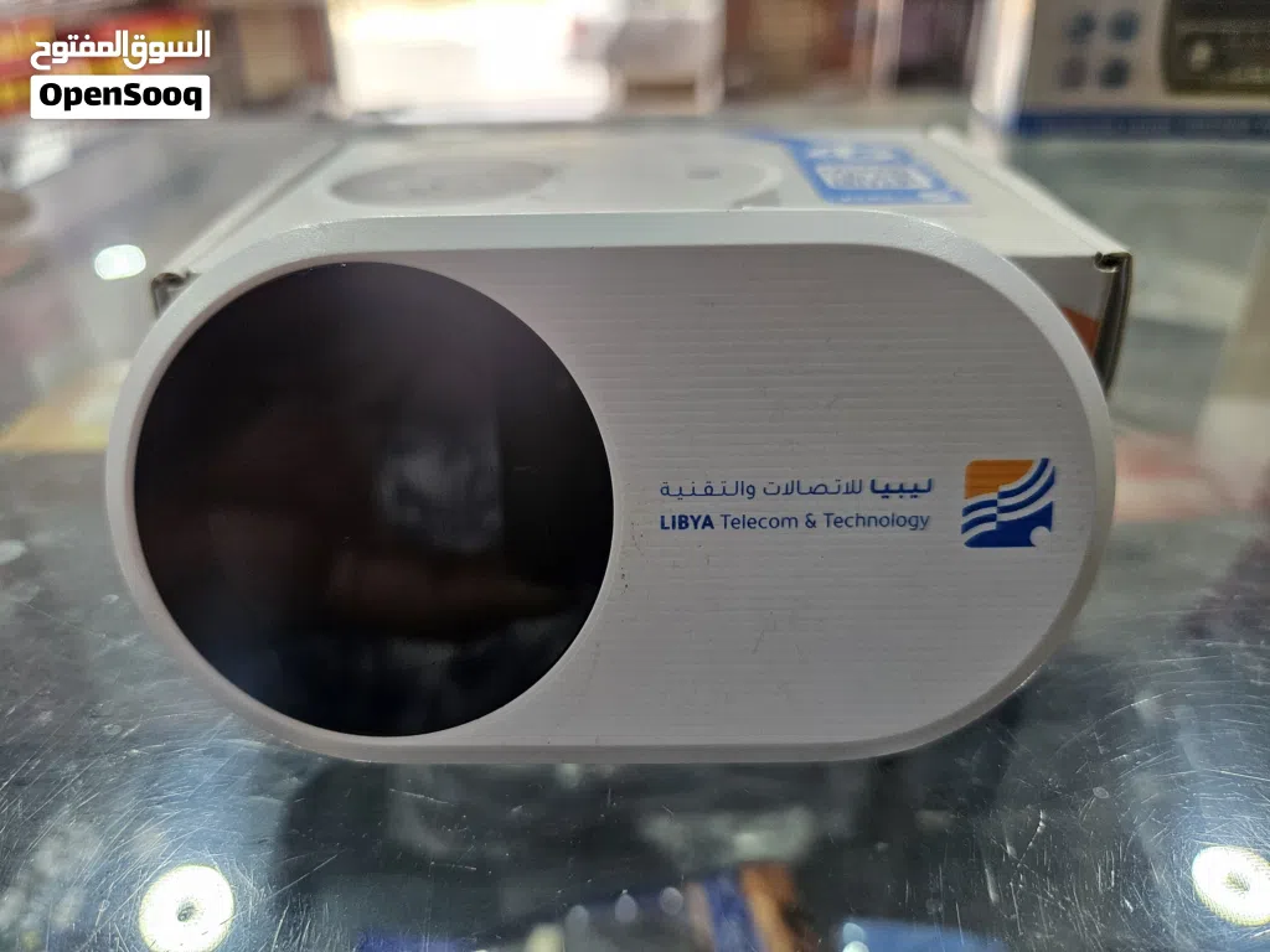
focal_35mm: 23
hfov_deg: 73.9
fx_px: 844
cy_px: 476
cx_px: 635
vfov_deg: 58.9
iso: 160
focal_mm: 5.4
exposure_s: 1/180
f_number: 1.8
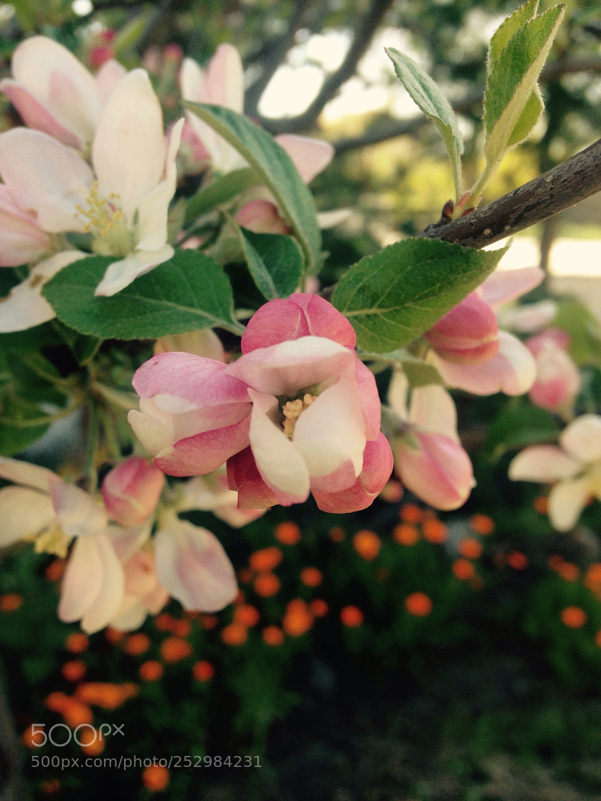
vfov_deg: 55.4
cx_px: 300
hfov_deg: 42.9
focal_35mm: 33
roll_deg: -0.2
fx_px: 764
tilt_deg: -8.5
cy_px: 400
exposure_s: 1/271
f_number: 2.4
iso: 50
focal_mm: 4.12
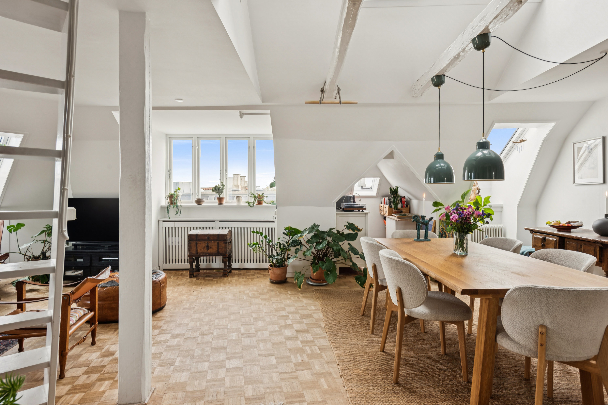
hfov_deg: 84.0
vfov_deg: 61.9
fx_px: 338
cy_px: 202
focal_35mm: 20
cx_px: 304
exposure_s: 1/20
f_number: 9.5
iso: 160
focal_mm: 20
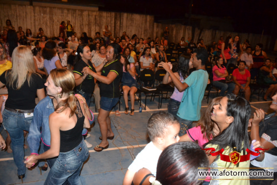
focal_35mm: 30
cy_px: 92
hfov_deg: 61.9
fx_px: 231
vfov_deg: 43.6
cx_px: 138
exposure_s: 1/60
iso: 3200
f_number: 3.5
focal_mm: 20
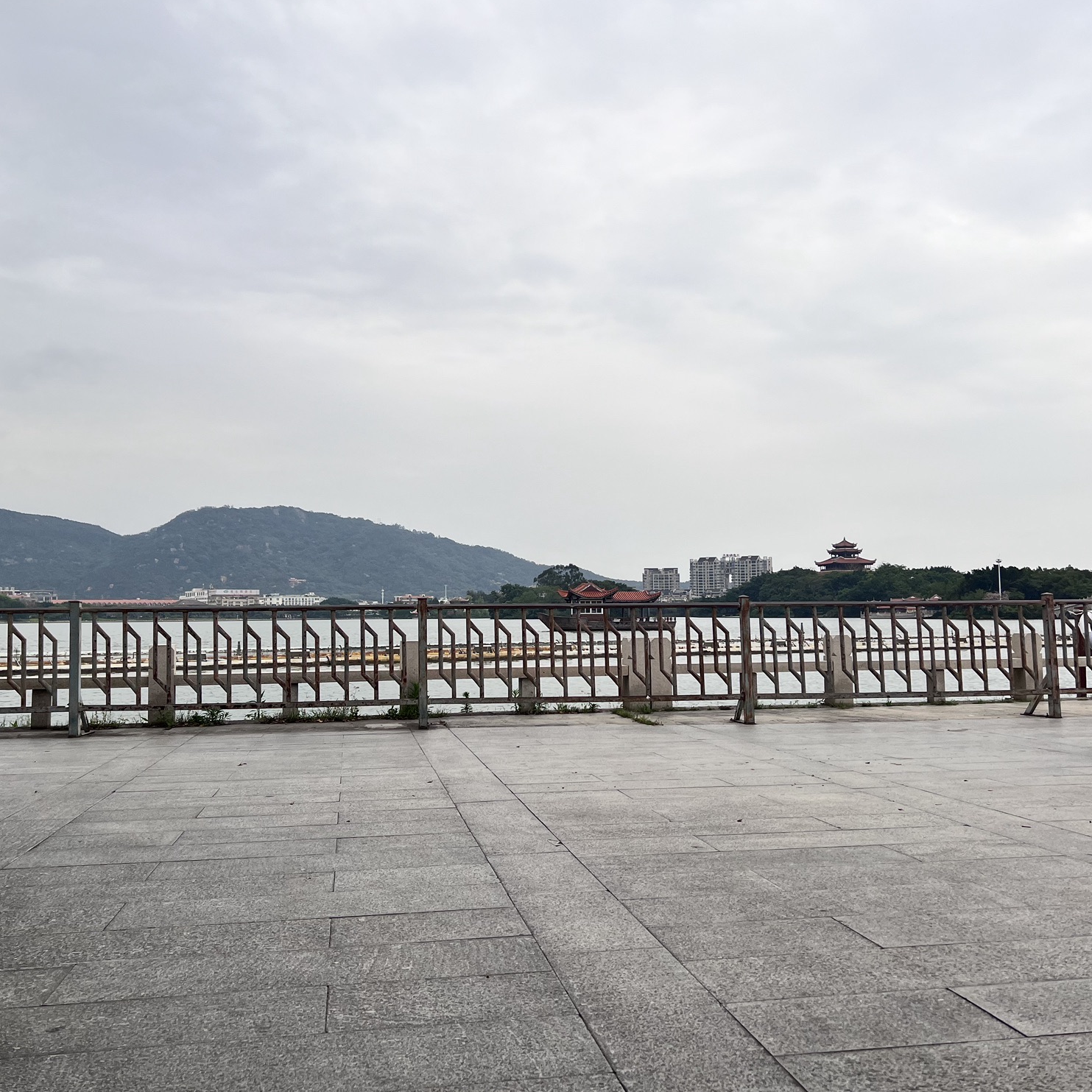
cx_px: 536
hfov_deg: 52.5
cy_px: 543
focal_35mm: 31
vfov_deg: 52.5
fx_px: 1106
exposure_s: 1/296
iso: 50
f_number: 1.5
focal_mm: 5.7
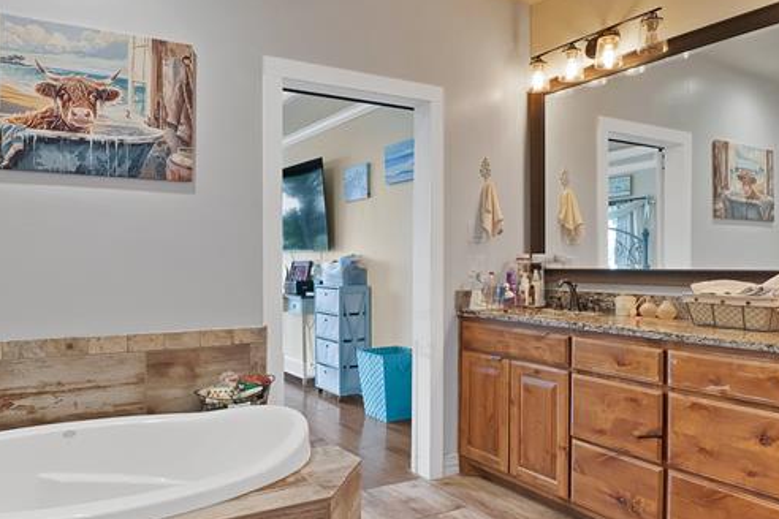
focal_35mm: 25
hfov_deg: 71.2
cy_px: 255
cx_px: 339
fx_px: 541
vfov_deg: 51.3
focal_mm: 12
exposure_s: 1/1.25
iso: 640
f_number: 9
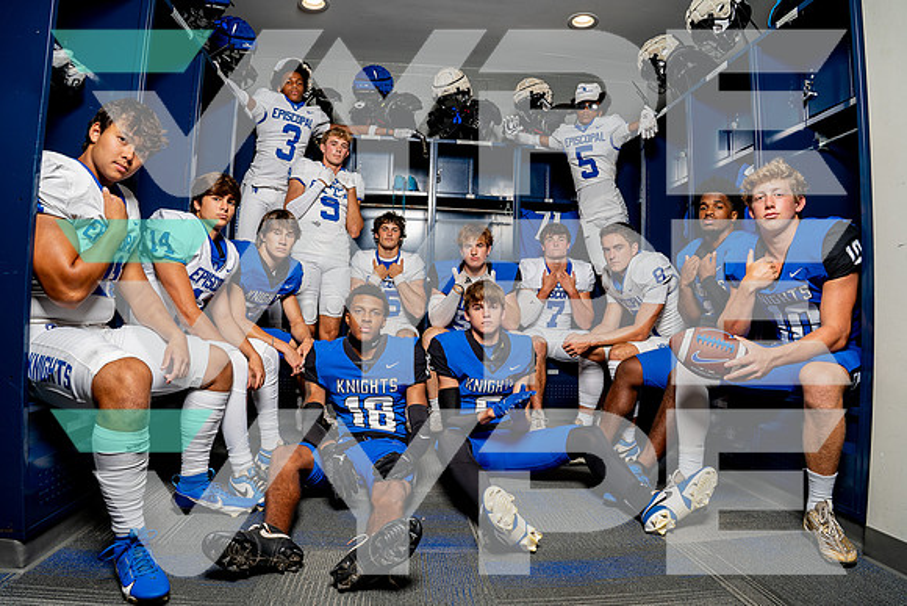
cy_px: 298
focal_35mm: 22
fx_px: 557
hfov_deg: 78.3
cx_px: 446
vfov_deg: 57.0
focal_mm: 20
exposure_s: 1/250
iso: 100
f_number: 7.1
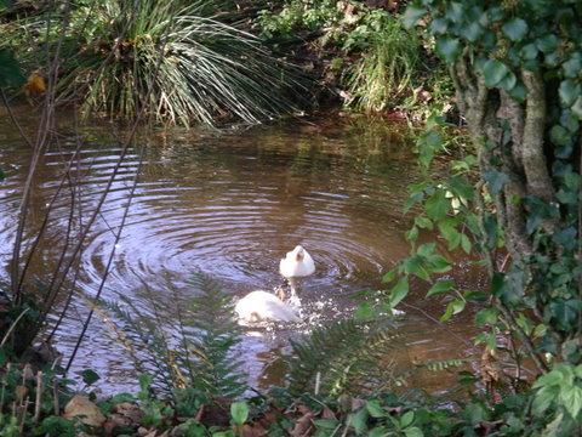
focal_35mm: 156
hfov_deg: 12.7
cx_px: 291
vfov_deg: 9.5
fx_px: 2623
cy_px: 218
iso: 200
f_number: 4.4
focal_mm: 32.5
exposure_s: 1/125
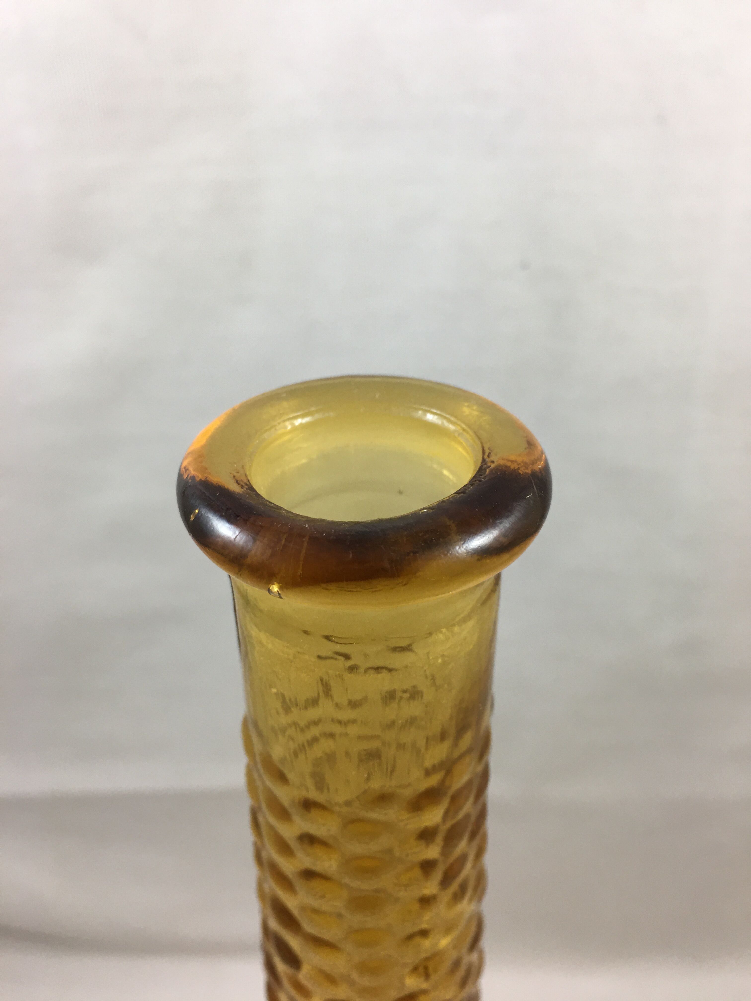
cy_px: 500
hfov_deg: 48.2
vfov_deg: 61.7
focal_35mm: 29
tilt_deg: -32.6
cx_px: 376
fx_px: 839
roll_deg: +0.1
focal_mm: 4.15
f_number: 2.2
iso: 32
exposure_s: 1/33
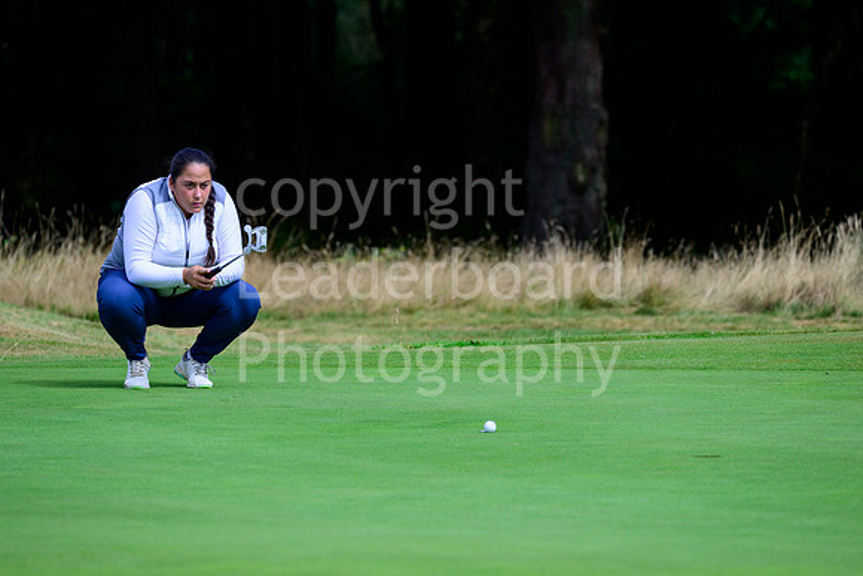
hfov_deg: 7.6
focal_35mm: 270
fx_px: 6474
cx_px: 432
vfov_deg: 5.1
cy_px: 288
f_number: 6.3
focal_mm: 270
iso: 800
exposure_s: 1/3200
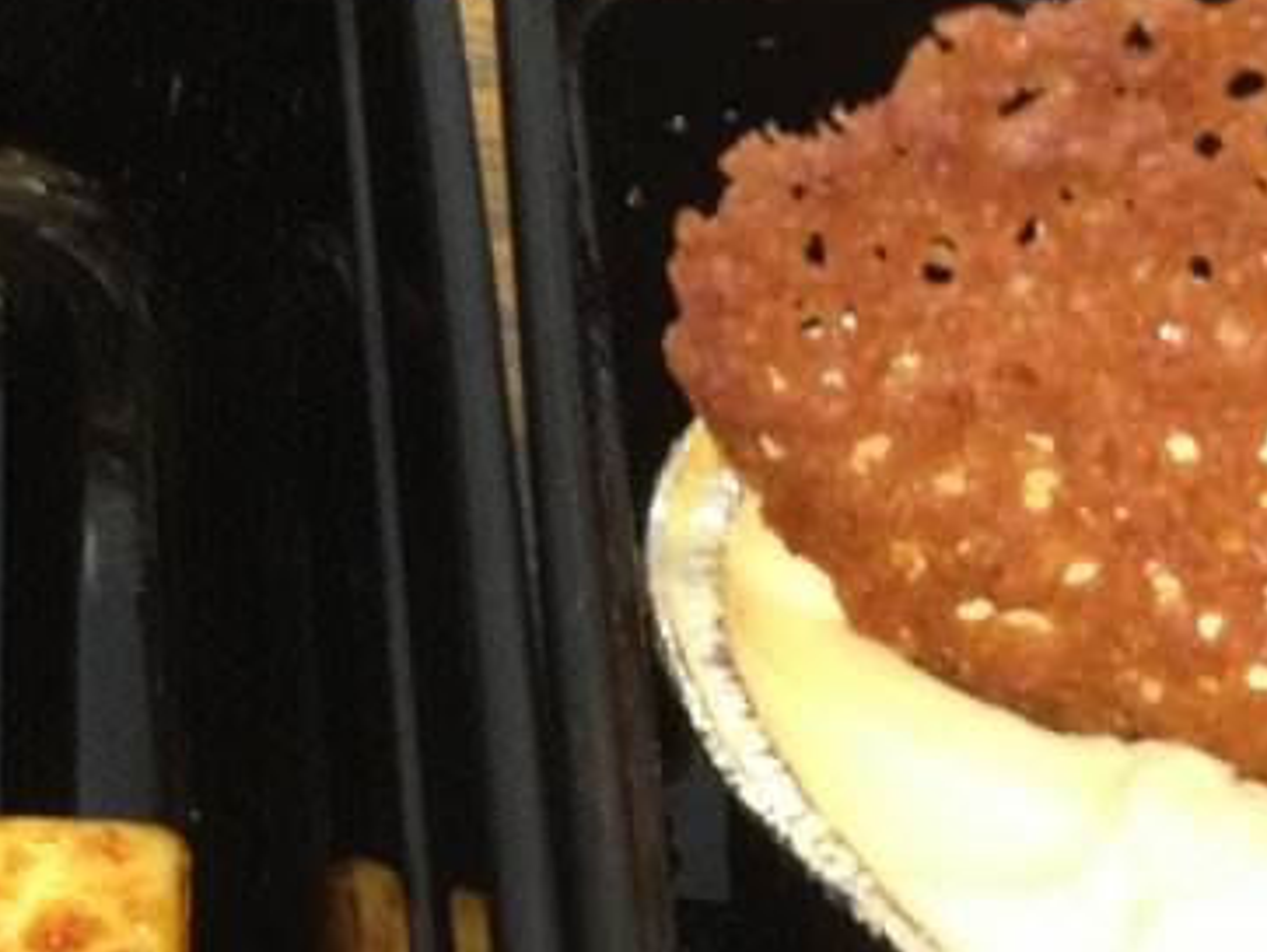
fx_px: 3626
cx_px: 410
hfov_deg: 19.7
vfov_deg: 14.8
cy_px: 844
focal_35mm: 99
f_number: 2.4
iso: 400
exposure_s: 1/20
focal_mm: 4.28
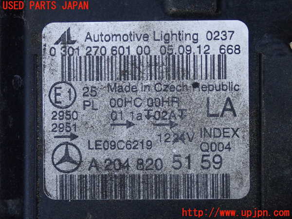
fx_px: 599
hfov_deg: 27.4
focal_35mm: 71
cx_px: 146
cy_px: 110
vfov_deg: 20.7
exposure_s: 1/125
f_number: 3.9
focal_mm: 12.73
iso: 500
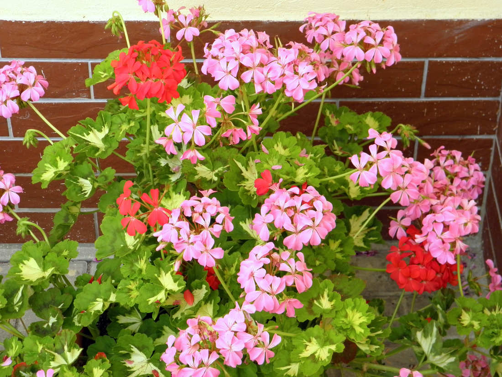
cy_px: 188
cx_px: 251
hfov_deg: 24.4
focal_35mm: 80
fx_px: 1160
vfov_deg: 18.4
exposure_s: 1/50
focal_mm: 14.3
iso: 160
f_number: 4.4
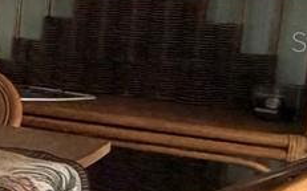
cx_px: -646
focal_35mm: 103
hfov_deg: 11.0
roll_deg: +1.0
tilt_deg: -6.7
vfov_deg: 12.6
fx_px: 861
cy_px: 41
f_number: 2.2
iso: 250
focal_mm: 2.22
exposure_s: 1/121
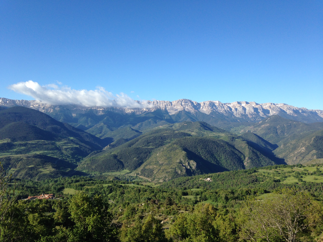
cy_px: 121
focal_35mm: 33
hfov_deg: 55.4
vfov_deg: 42.9
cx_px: 162
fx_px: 308
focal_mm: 4.12
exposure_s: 1/1063
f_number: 2.4
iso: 50
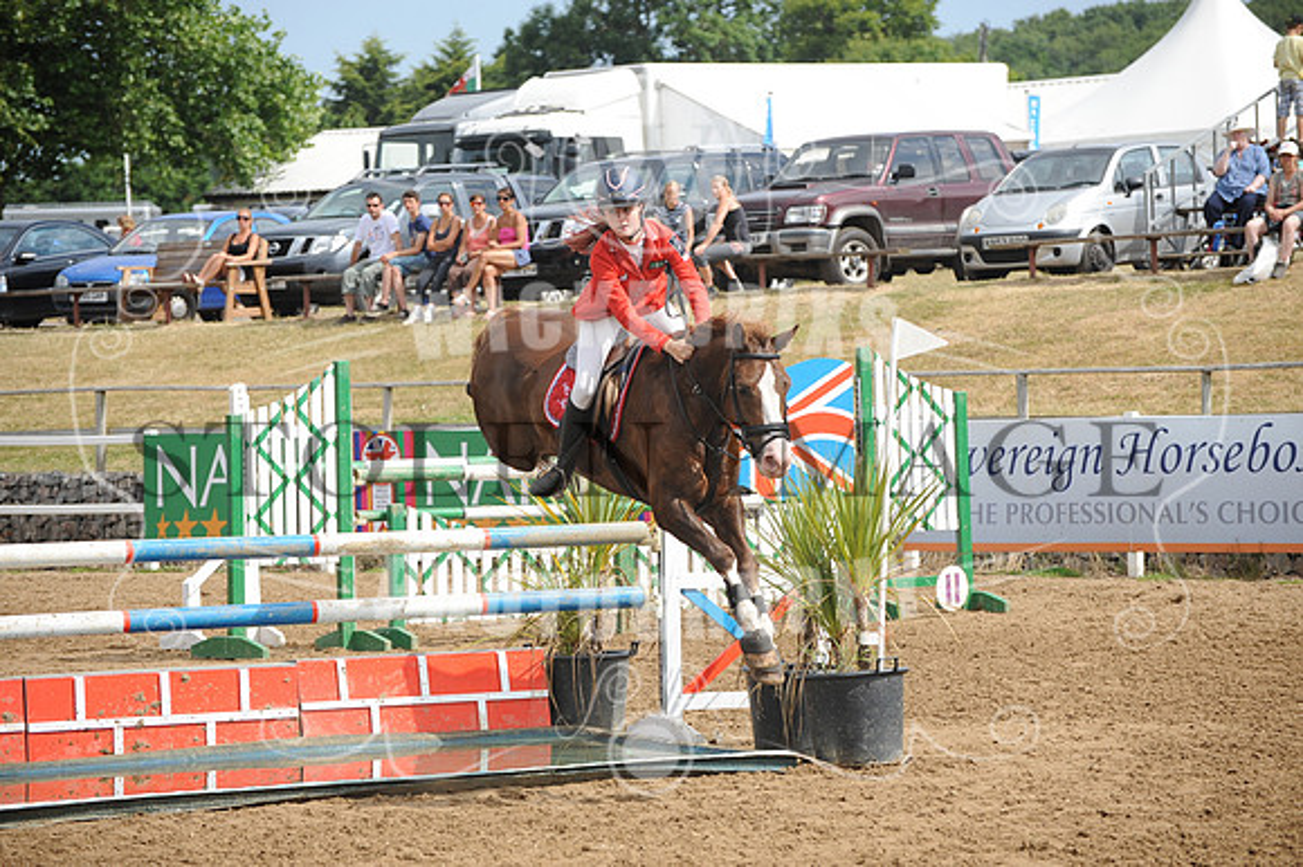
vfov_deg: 9.8
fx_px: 5064
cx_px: 652
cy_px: 434
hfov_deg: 14.7
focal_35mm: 140
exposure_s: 1/1250
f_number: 5.6
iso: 320
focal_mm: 140
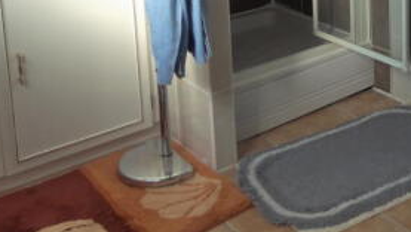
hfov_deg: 34.4
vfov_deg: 19.8
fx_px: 600
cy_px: -83
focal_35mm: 55
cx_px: 412
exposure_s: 1/160
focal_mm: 4.3
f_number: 3.3
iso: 400
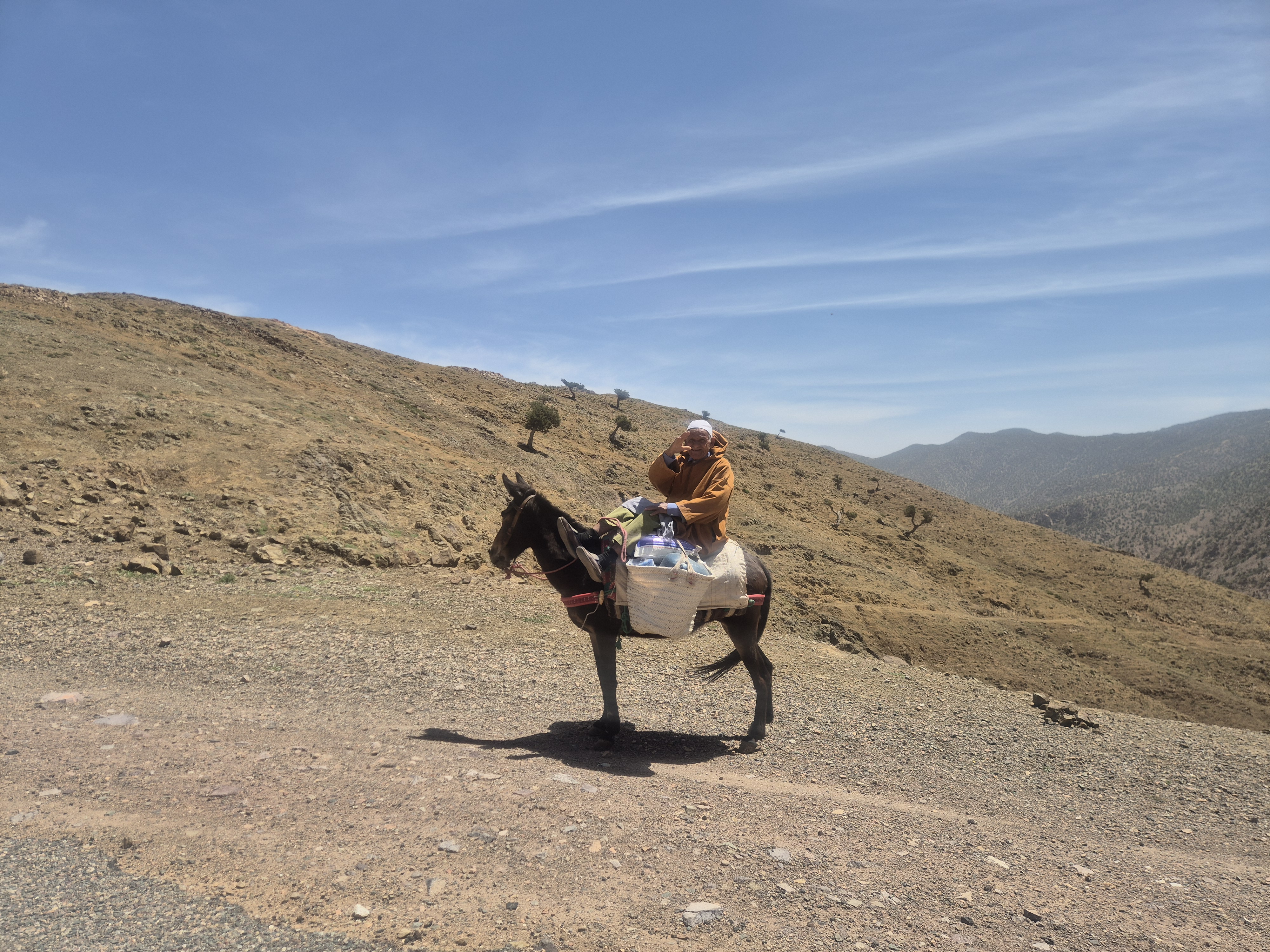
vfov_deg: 58.9
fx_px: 844
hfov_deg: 73.9
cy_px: 476
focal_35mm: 23
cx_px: 635
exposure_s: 1/2256
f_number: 1.8
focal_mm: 5.4
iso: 25
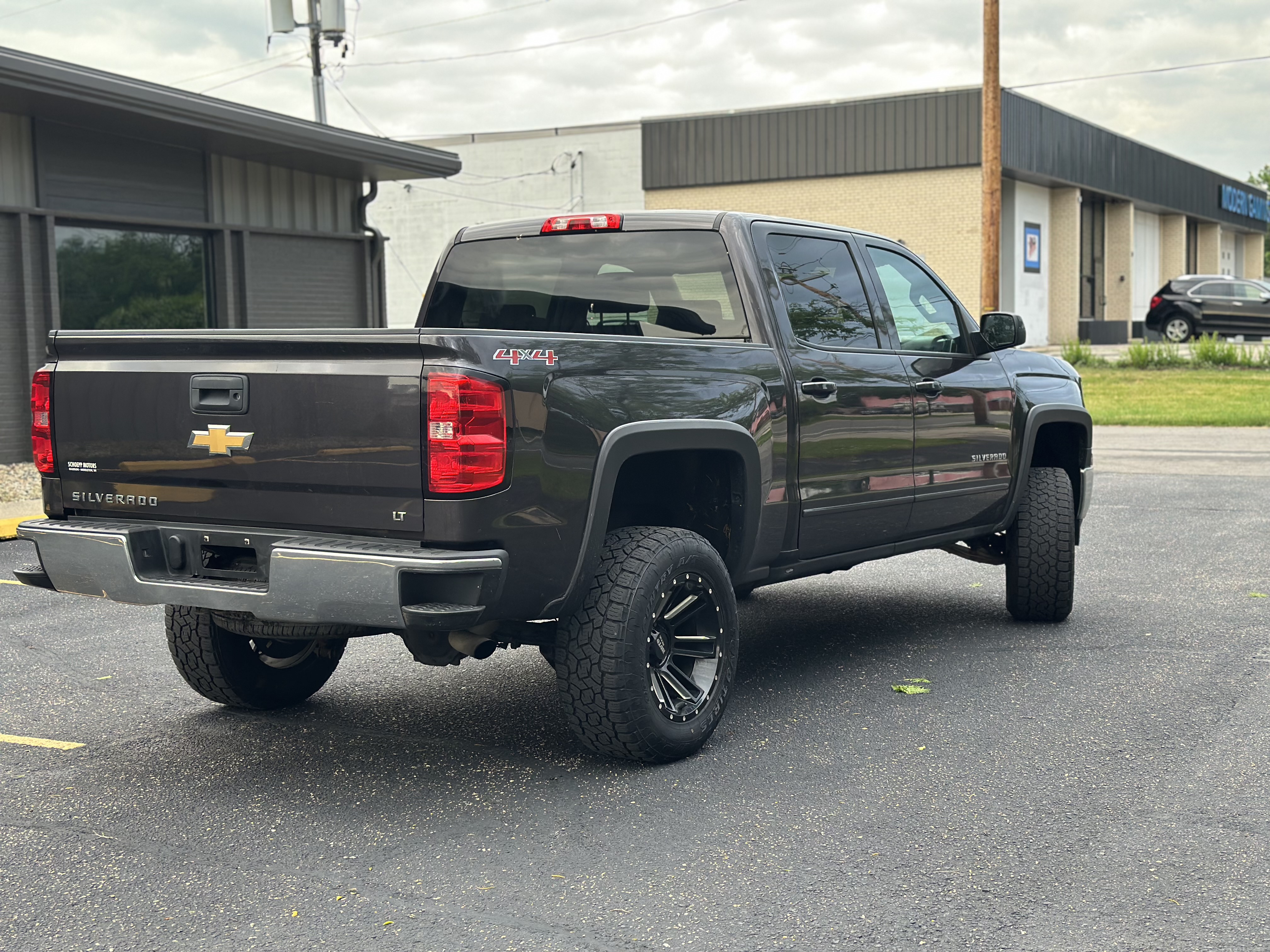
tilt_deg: -3.6
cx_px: 635
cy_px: 476
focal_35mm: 48
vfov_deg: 30.3
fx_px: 1761
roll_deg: +2.2
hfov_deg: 39.7
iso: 100
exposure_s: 1/165
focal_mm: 6.86
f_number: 1.78
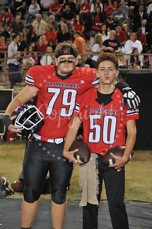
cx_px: 76
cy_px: 114
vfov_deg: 19.5
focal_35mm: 105
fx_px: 666
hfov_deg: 13.0
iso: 2000
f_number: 5.6
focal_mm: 105
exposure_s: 1/60
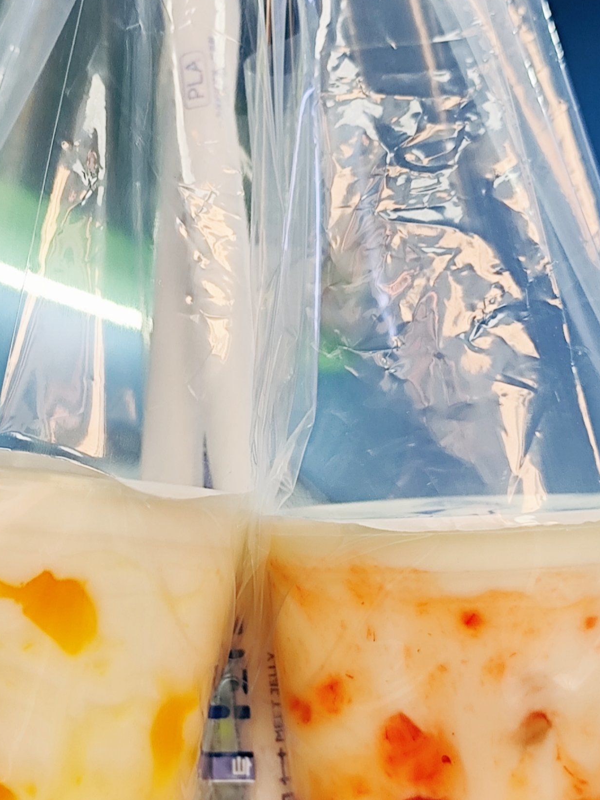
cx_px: 199
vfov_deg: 27.7
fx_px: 1618
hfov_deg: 20.9
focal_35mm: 70
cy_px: 488
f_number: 1.65
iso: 200
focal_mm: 6.14
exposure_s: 1/100
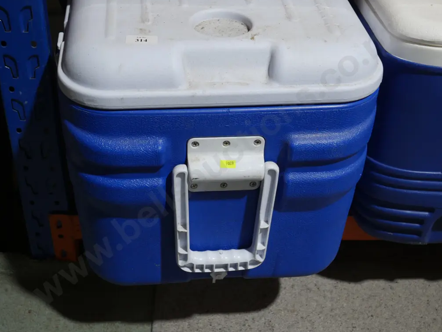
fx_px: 651
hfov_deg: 37.5
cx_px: 218
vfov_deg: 28.6
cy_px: 164
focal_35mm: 51
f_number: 5.3
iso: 500
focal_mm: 25
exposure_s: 1/60
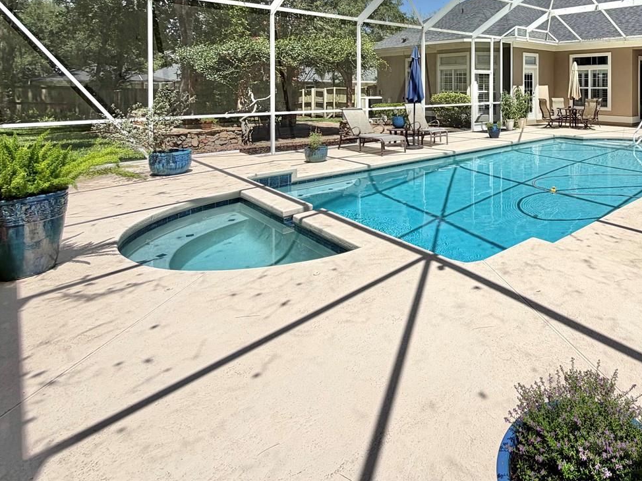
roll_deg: +0.1
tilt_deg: -1.1
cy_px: 86
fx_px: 426
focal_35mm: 23
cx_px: 502
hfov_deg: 67.8
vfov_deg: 54.2
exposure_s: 1/928
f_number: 2.2
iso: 20
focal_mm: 2.22
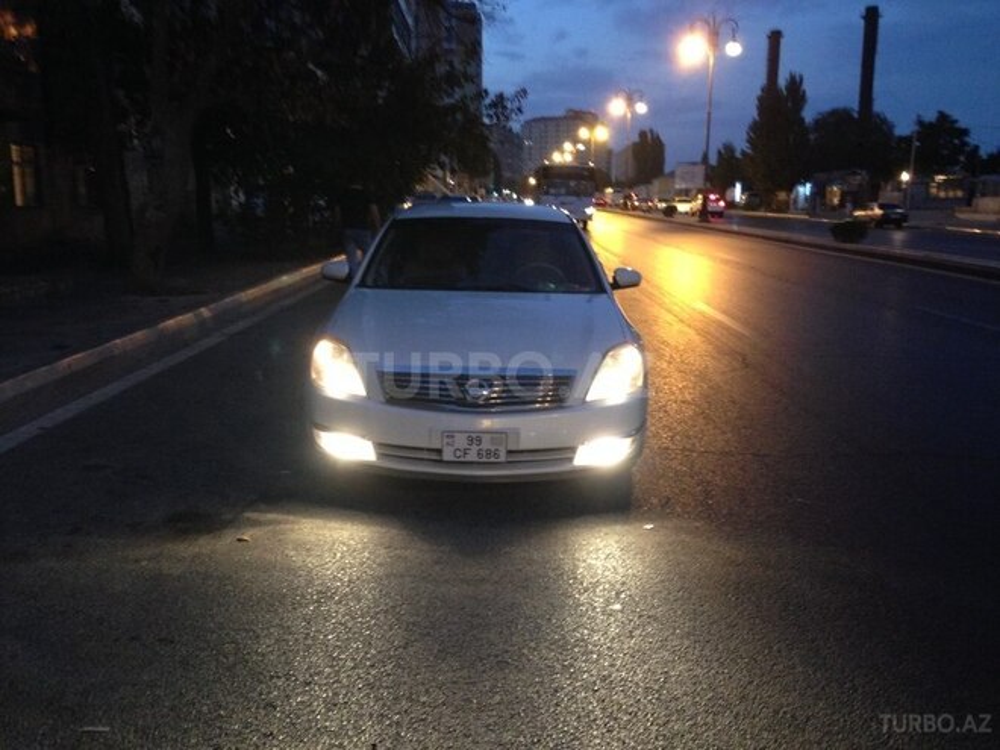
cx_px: 500
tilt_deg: -8.0
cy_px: 375
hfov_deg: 55.4
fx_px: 953
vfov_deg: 42.9
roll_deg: +2.4
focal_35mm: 33
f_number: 2.4
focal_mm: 4.12
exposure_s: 1/20
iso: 250
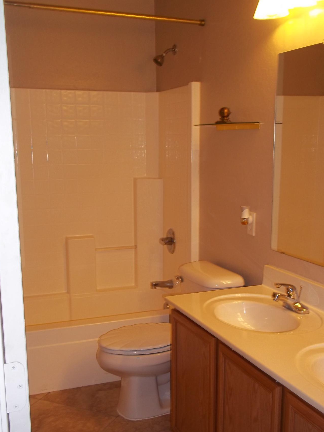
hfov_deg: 34.4
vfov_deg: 44.7
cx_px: 166
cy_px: 248
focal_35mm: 42
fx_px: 524
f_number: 3.1
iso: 80
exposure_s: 1/30
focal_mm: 6.5
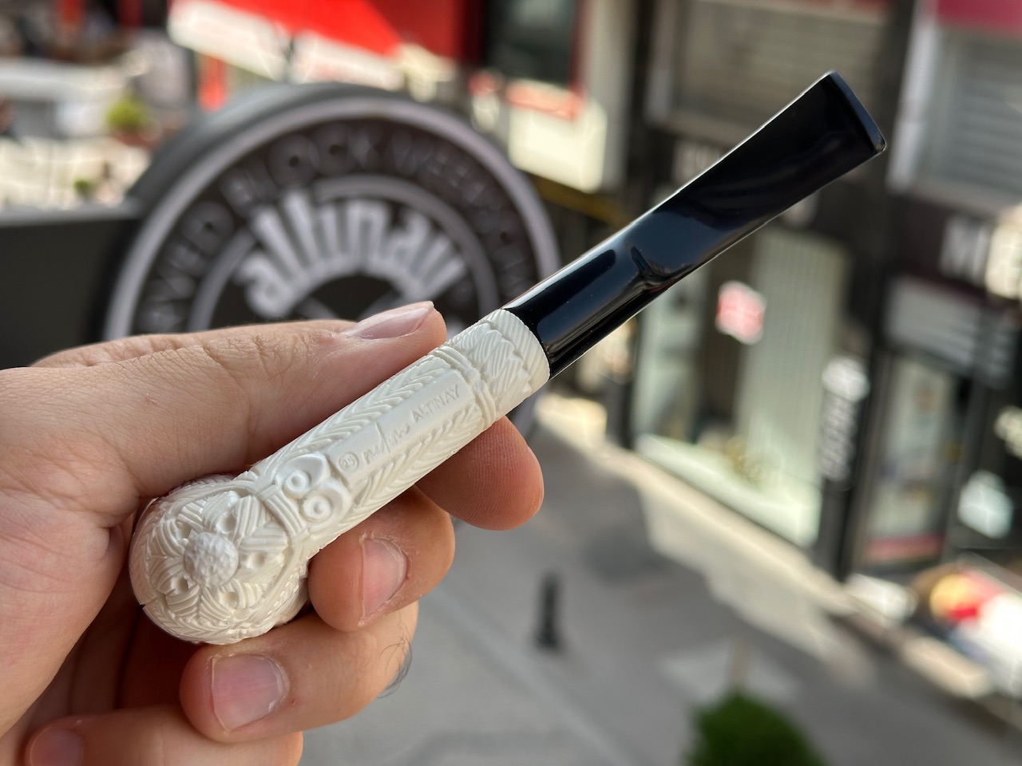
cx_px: 511
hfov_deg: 39.7
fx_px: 1417
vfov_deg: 30.3
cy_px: 383
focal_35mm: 48
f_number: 1.78
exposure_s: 1/791
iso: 64
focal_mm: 6.86
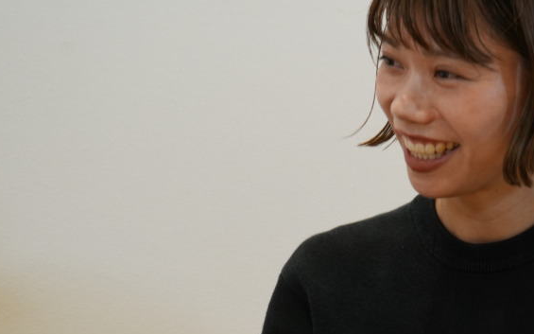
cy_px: 280
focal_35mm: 106
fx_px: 1542
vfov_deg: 12.3
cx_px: 449
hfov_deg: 19.4
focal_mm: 49
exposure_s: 1/100
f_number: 5.6
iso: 1000
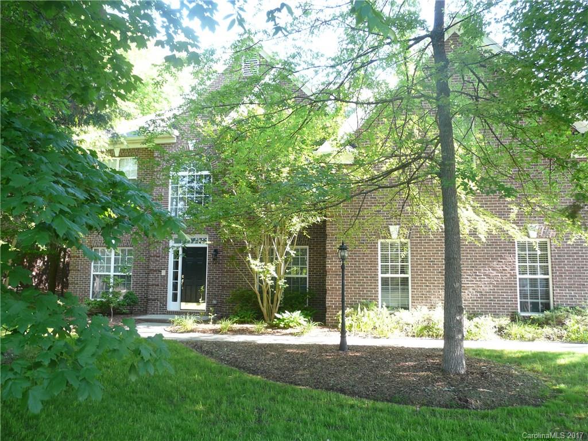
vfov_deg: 49.7
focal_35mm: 28
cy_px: 220
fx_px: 476
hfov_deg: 63.4
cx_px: 294
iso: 100
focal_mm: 4.6
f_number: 2.8
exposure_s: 1/40
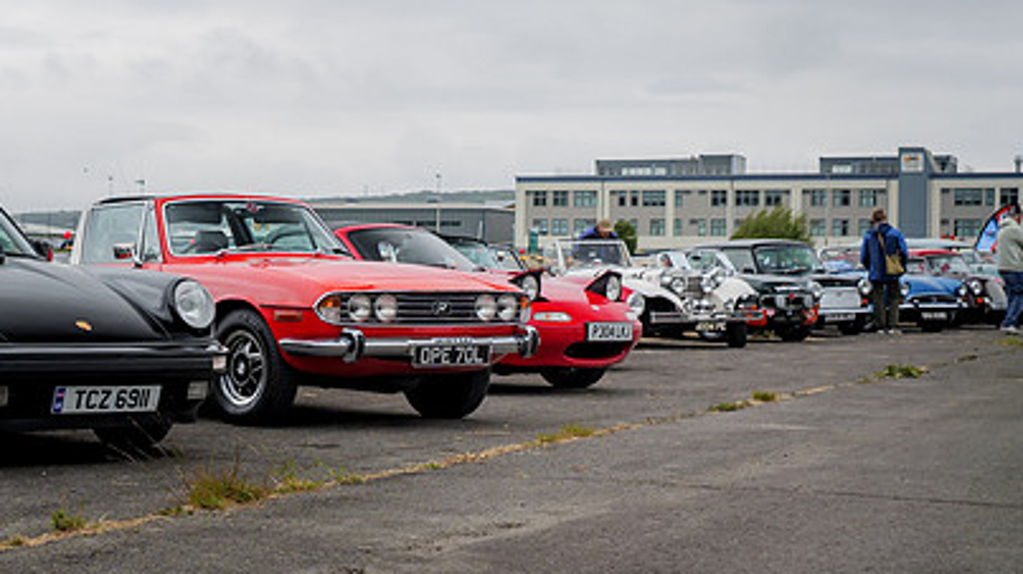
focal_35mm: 77
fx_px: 2087
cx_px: 222
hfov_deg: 27.1
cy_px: 293
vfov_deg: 15.7
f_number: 4
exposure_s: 1/320
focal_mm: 22
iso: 200
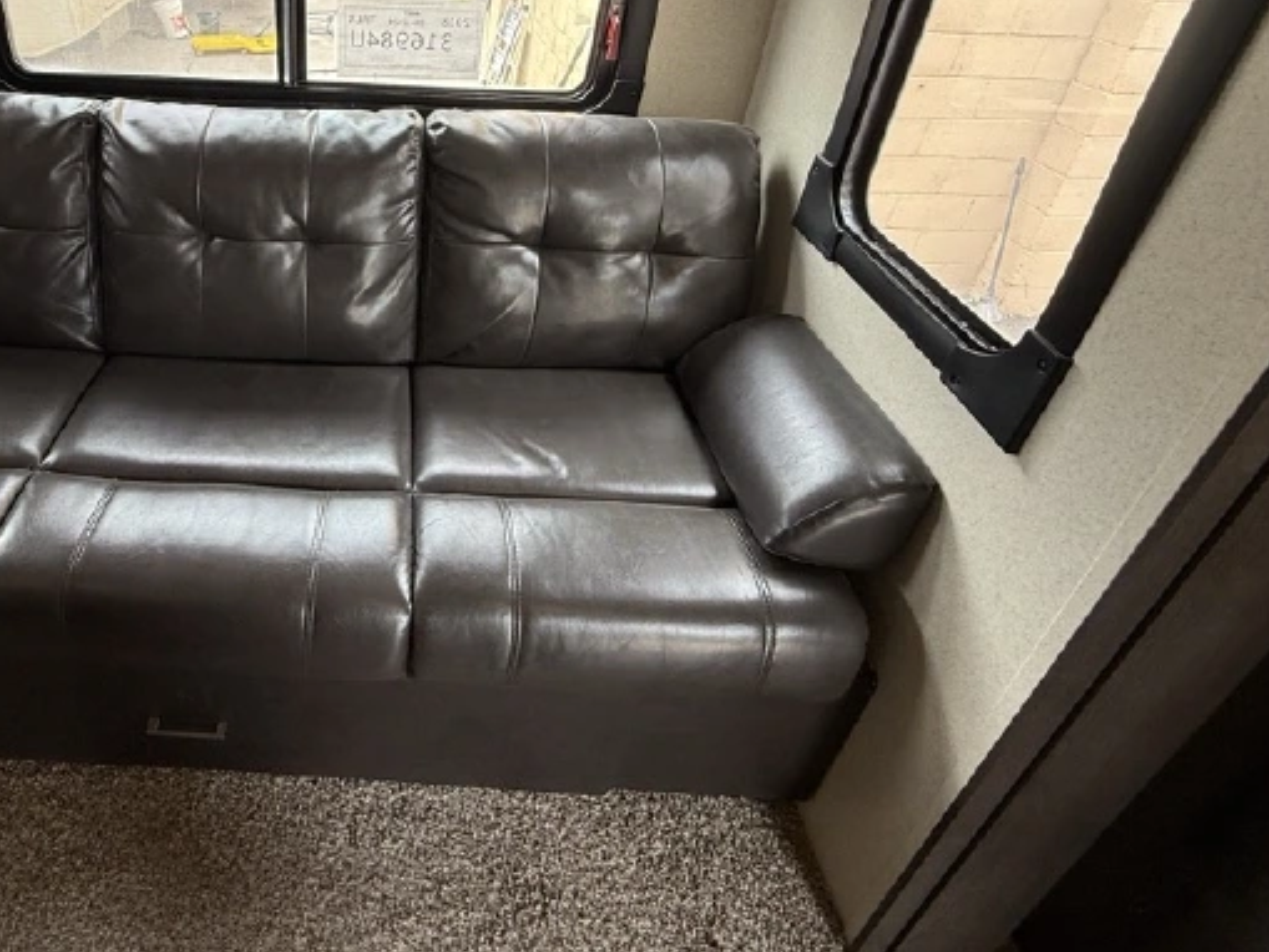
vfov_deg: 58.2
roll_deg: -2.0
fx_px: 807
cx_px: 366
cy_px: 247
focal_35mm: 22
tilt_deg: -28.9
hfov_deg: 72.6
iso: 64
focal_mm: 2.22
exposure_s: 1/100
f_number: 2.2
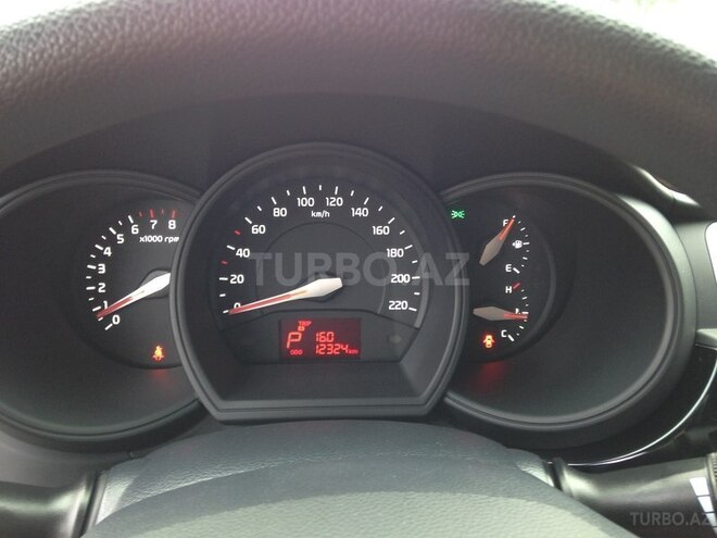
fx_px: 684
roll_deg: -0.5
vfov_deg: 42.9
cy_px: 269
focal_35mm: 33
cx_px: 358
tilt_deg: -21.8
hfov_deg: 55.4
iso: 80
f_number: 2.4
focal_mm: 4.12
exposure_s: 1/20
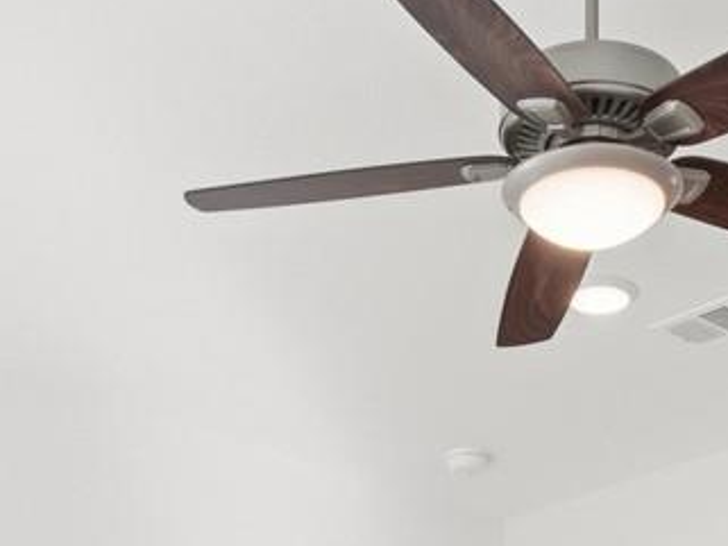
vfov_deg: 14.6
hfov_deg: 22.7
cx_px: 454
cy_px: 1050
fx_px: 1809
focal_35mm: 86
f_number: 8
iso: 100
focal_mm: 14
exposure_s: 1/50
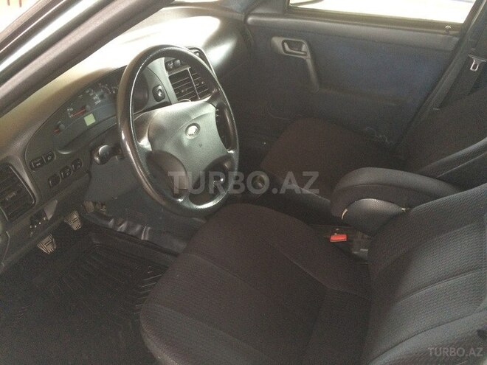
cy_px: 182
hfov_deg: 61.7
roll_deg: -1.9
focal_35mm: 29
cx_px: 244
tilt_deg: -33.9
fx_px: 408
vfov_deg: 48.2
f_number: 2.2
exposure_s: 1/25
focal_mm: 4.15
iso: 320
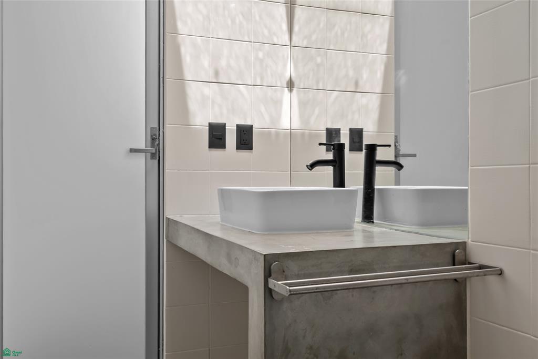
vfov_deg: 37.9
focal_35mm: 35
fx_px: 523
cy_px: 180
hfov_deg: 54.4
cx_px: 269
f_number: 9
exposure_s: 1/10
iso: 320
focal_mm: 35
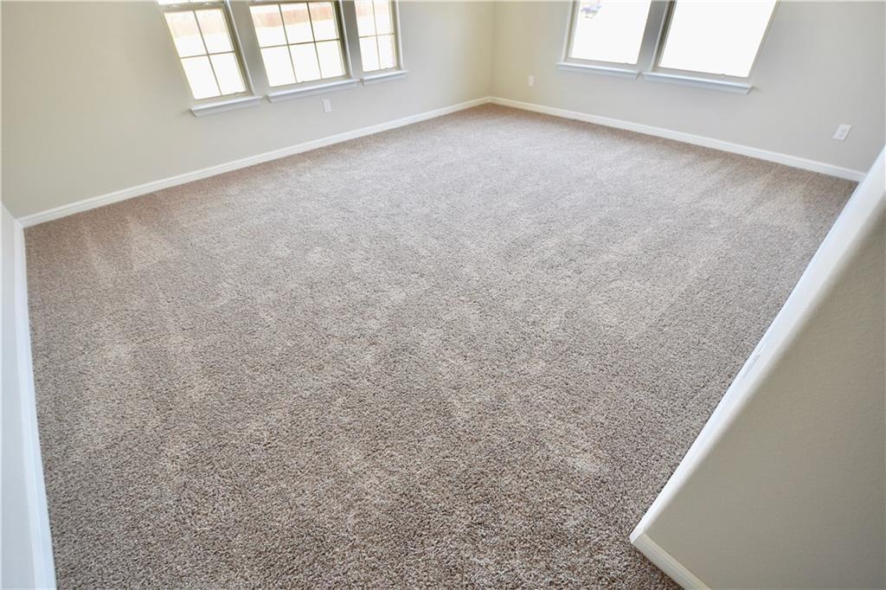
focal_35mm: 15
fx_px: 369
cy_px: 295
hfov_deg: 100.4
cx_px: 443
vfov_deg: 77.3
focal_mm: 10
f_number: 4
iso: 400
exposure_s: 1/60
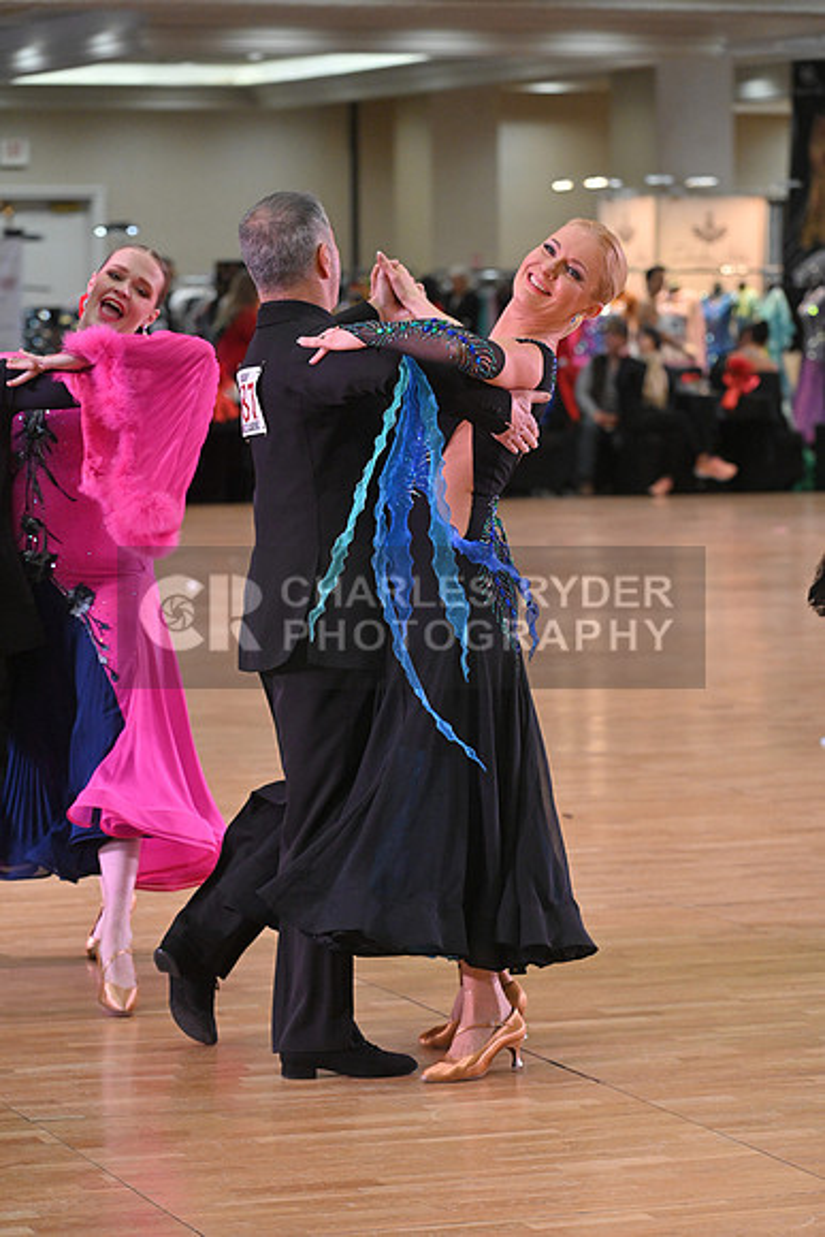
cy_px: 618
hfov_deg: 10.6
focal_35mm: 130
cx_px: 412
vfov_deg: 15.8
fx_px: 4466
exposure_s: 1/400
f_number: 5
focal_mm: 130
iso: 3200
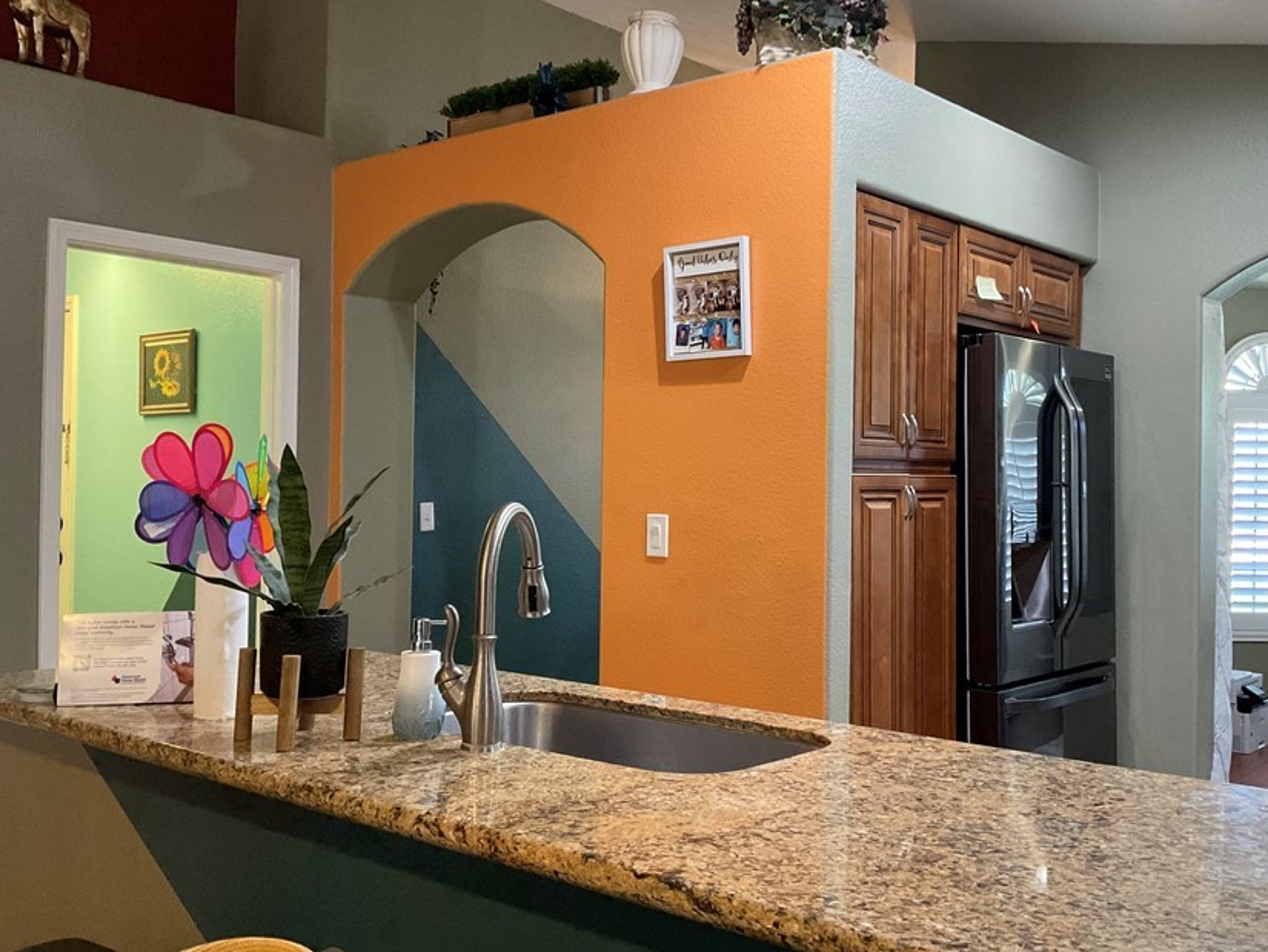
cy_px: 460
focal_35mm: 36
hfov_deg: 51.3
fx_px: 1319
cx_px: 675
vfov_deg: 39.7
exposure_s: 1/60
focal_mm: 3
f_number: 1.8
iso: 250
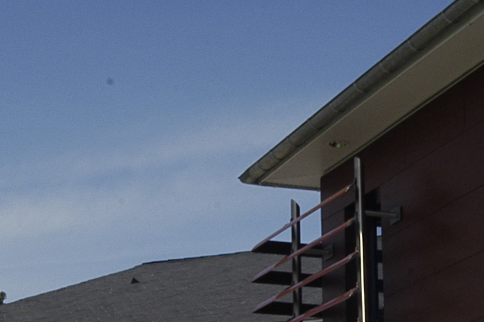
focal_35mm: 105
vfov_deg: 12.9
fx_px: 1411
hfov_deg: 19.2
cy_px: 292
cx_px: 412
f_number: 13
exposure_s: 1/125
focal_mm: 17
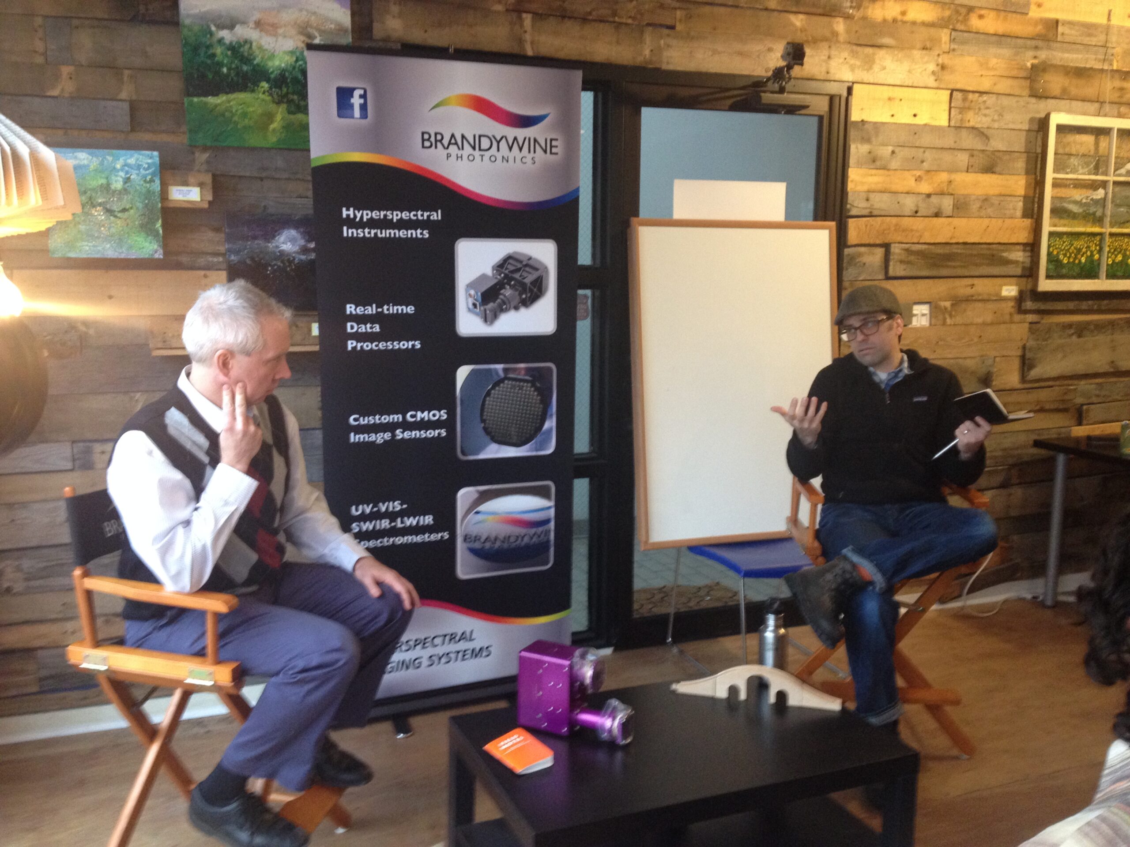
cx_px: 565
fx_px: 1143
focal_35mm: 35
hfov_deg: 52.6
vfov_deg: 40.7
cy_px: 424
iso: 200
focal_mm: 4.28
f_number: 2.4
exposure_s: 1/20
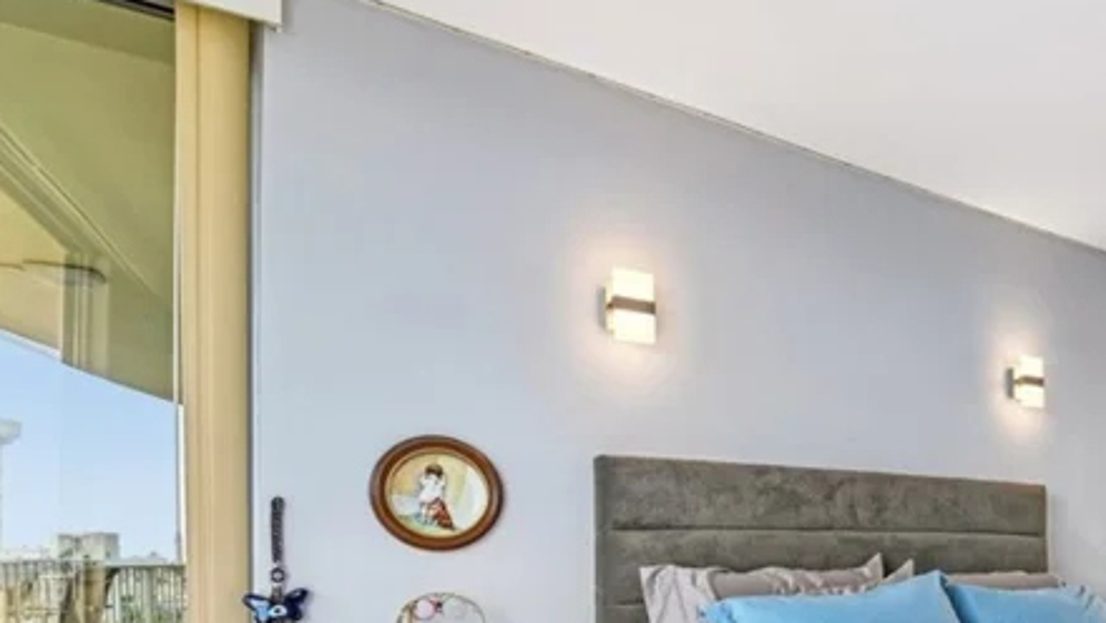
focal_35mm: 28
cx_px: 929
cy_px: 555
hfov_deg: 60.7
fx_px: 822
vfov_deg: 38.8
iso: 250
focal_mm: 14
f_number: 8
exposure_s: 1/40
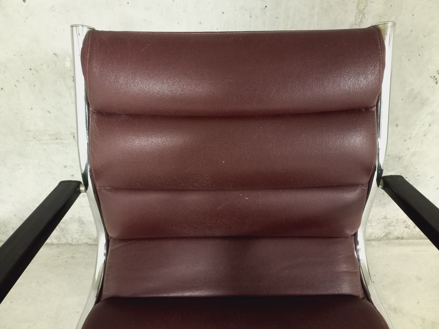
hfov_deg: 69.4
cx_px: 220
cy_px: 164
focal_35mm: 25
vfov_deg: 54.9
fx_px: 317
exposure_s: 1/20
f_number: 1.8
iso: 1250
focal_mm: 4.65
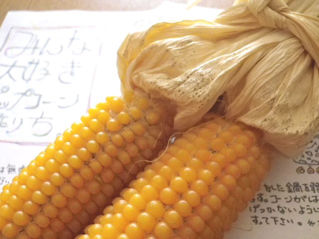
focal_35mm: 41
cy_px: 120
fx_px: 378
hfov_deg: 45.8
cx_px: 160
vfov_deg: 35.1
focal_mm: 7.3
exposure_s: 1/50
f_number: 3.9
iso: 800
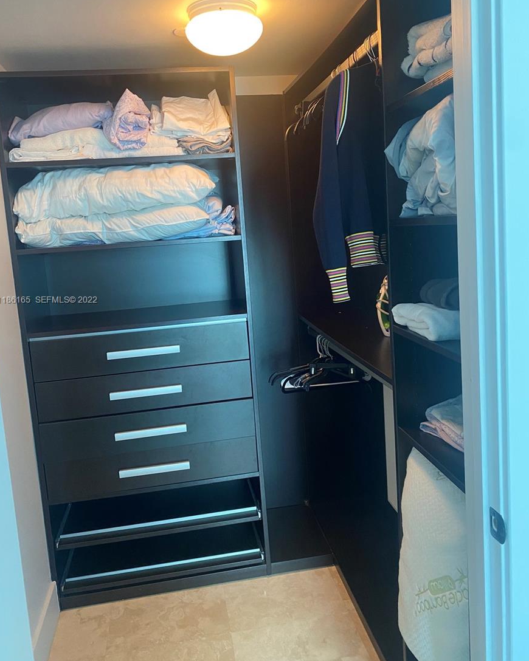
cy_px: 301
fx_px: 548
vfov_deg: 62.1
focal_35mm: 28
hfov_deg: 51.5
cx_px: 258
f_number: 1.8
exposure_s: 1/60
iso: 200
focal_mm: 4.25
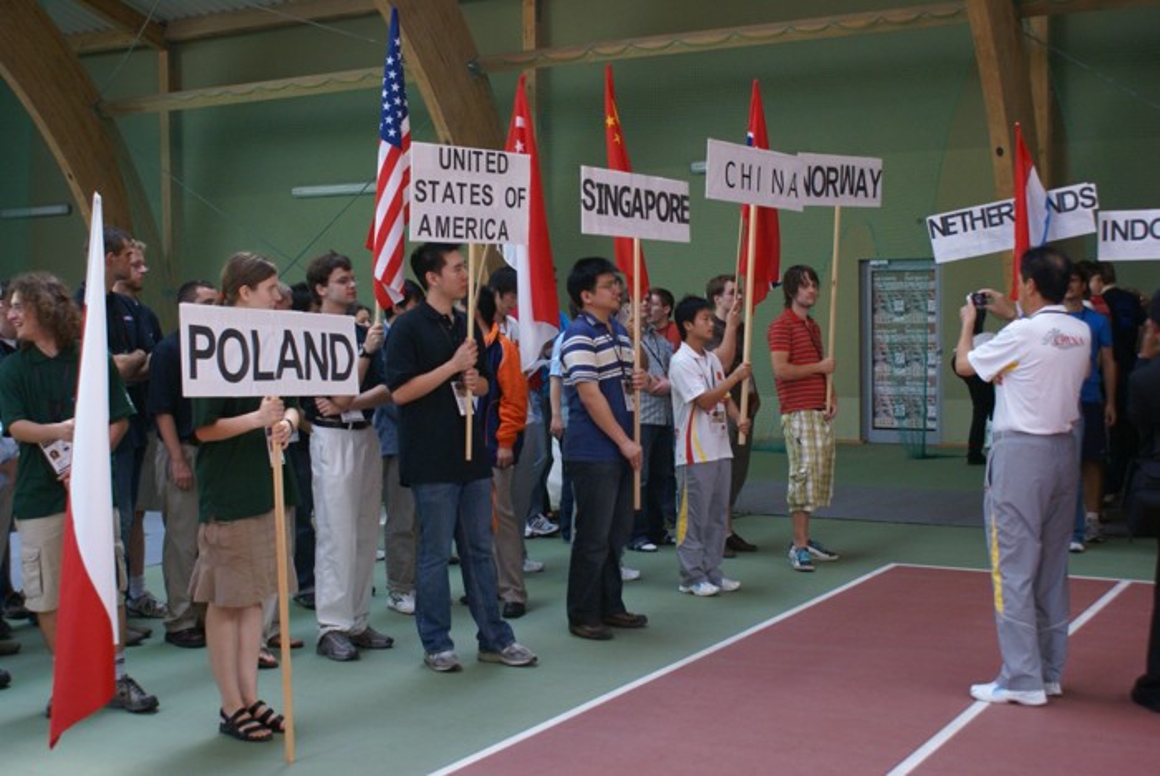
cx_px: 580
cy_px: 388
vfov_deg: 29.9
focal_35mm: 45
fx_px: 1451
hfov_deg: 43.6
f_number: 5.6
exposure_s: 1/40
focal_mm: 30
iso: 400
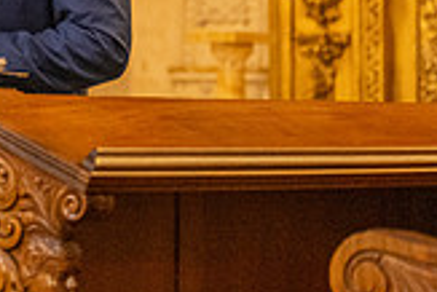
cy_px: -119
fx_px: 3025
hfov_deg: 8.1
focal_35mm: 249
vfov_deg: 5.5
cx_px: -185
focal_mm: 70
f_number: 2.8
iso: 2000
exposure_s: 1/200
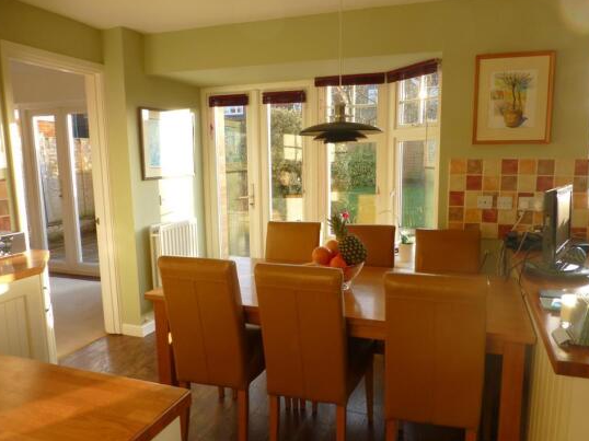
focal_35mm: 26
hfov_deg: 67.3
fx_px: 442
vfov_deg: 53.0
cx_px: 306
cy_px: 226
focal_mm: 4.3
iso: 100
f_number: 3.3
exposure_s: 1/60
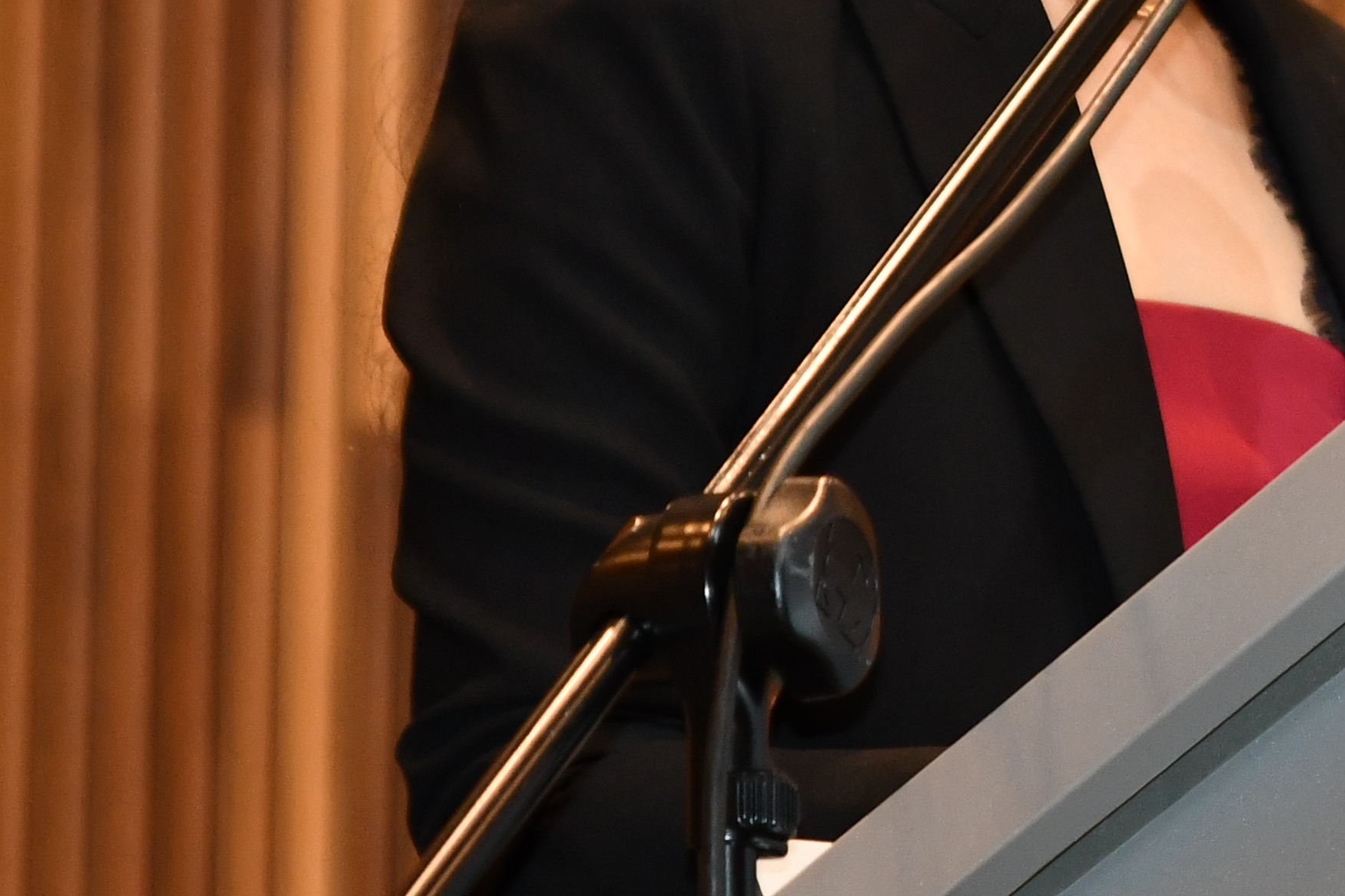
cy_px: 254
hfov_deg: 6.1
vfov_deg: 4.1
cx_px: 1555
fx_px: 12479
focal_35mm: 334
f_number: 2.8
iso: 1100
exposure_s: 1/60
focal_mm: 70
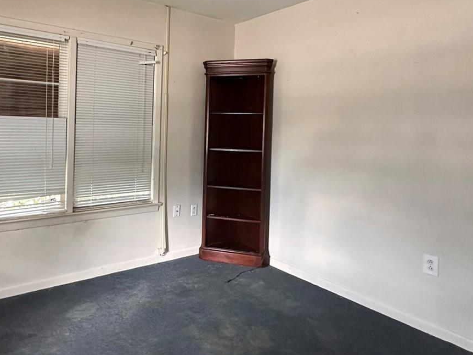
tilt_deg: -0.2
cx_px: 190
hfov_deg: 66.7
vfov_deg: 52.6
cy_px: 137
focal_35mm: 26
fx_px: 355
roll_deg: -2.1
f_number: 2.2
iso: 400
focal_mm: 2.22
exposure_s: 1/49
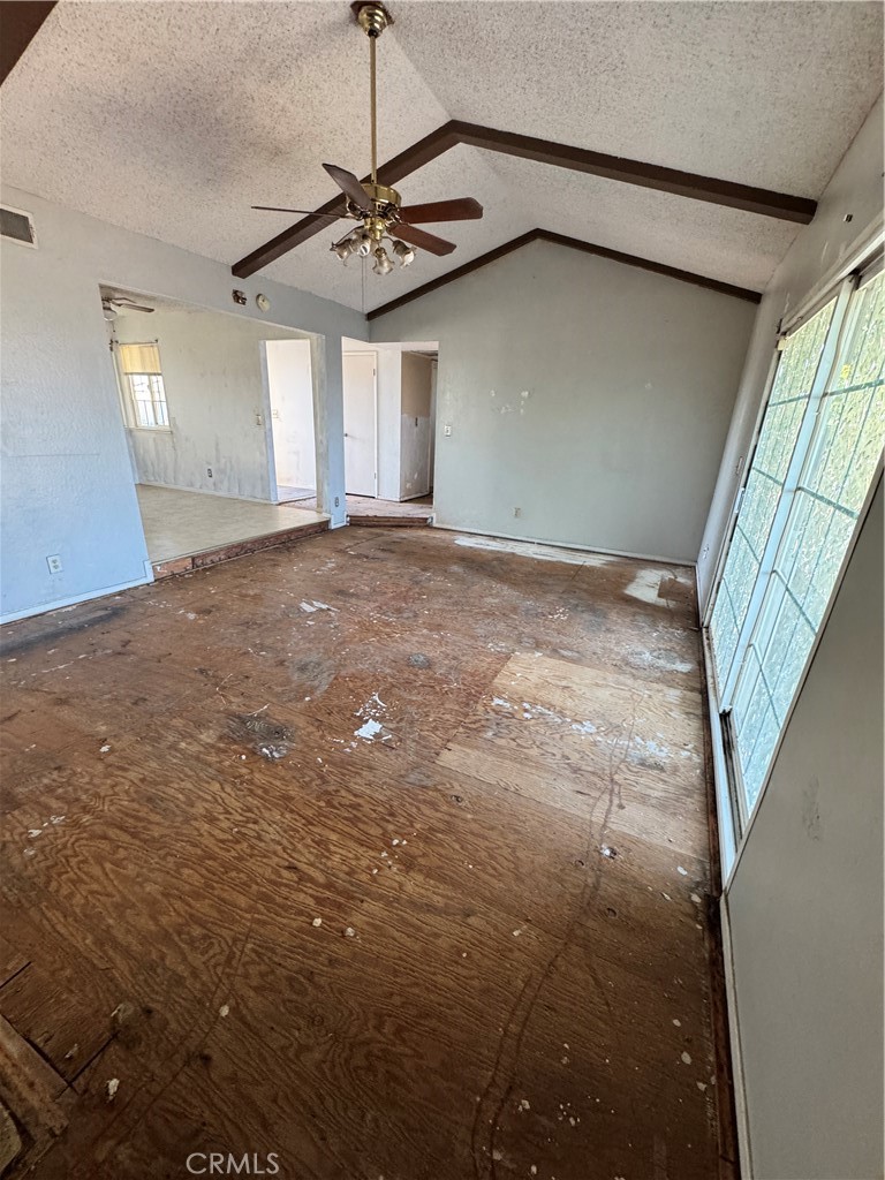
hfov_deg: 85.7
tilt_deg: -21.0
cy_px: 590
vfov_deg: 102.1
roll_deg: -2.0
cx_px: 442
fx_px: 477
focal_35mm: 14
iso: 320
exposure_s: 1/60
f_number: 2.2
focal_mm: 2.22
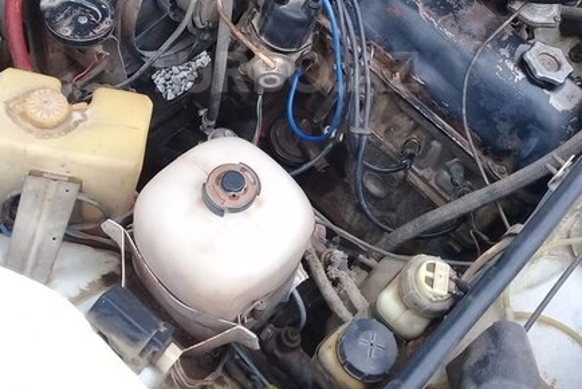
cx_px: 282
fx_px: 793
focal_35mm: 49
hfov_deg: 40.3
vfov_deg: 27.0
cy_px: 72
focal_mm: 3.3
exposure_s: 1/245
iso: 50
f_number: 2.2
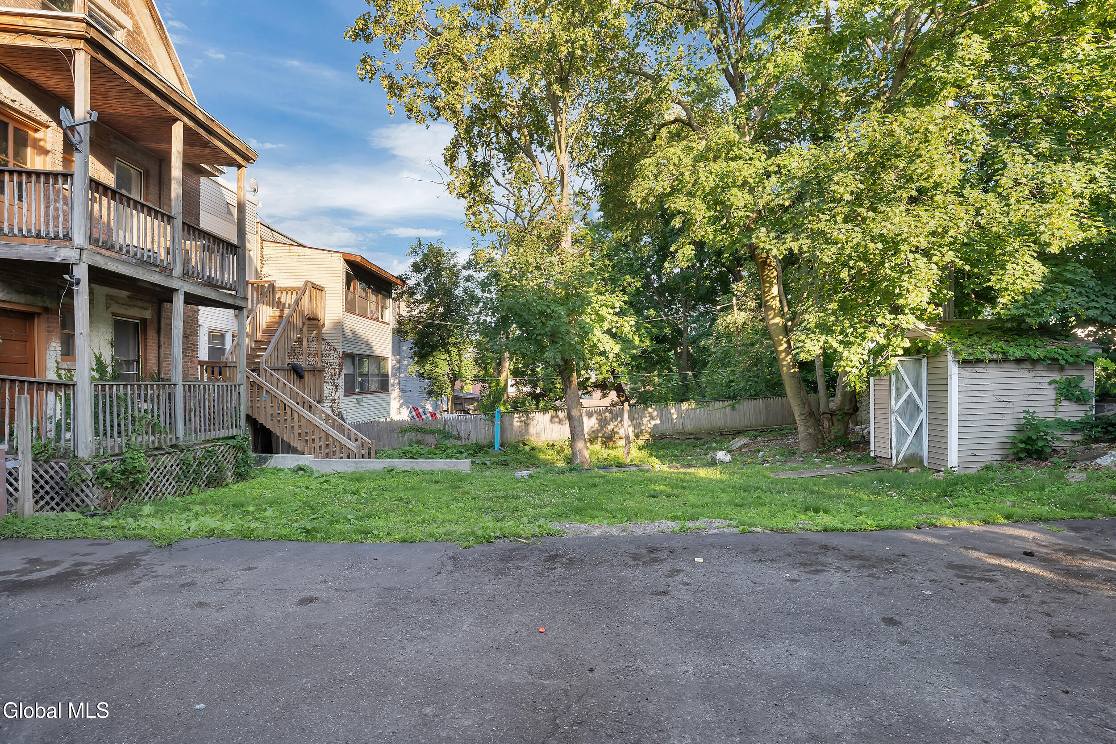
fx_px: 496
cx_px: 558
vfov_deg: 73.8
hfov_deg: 96.7
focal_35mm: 16
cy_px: 372
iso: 640
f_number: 6.3
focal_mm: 16
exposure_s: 1/500
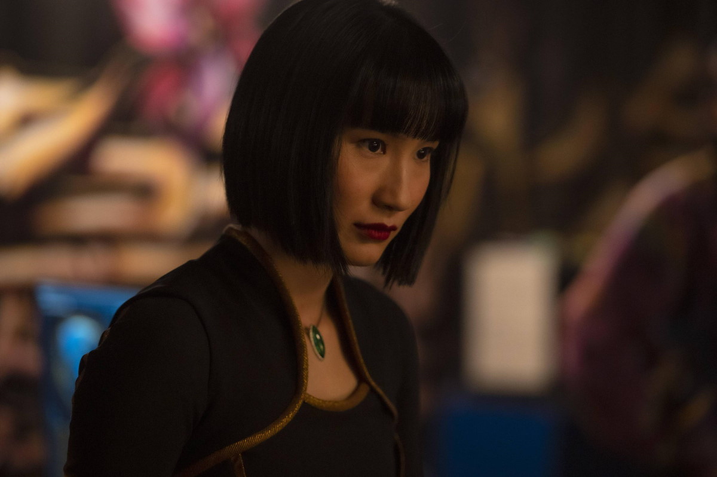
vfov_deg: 8.8
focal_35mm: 155
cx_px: 358
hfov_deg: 13.3
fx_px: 3084
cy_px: 238
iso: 6400
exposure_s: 1/320
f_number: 2.8
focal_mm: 155
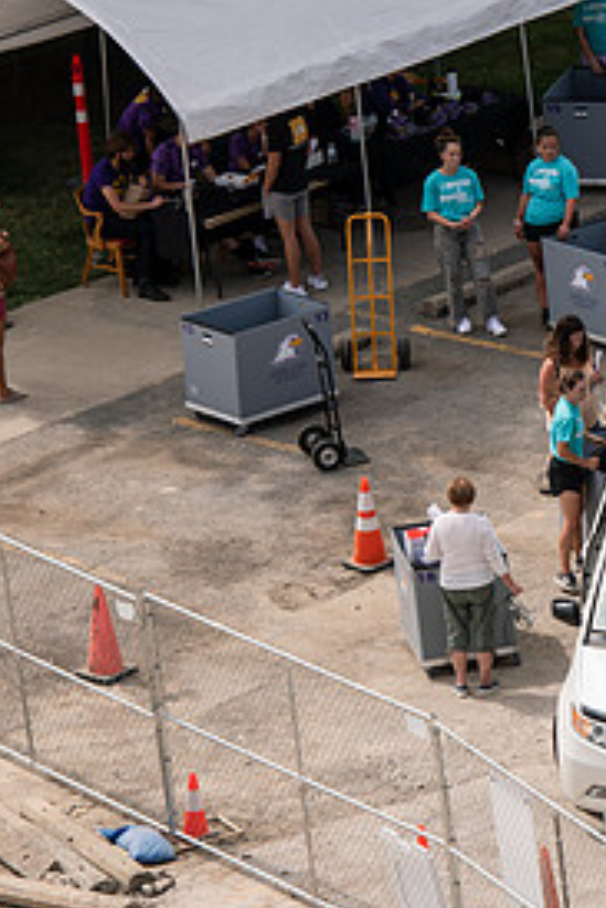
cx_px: 626
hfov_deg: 4.5
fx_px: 7741
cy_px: 446
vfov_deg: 6.7
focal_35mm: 307
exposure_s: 1/640
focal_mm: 145
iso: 64
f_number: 5
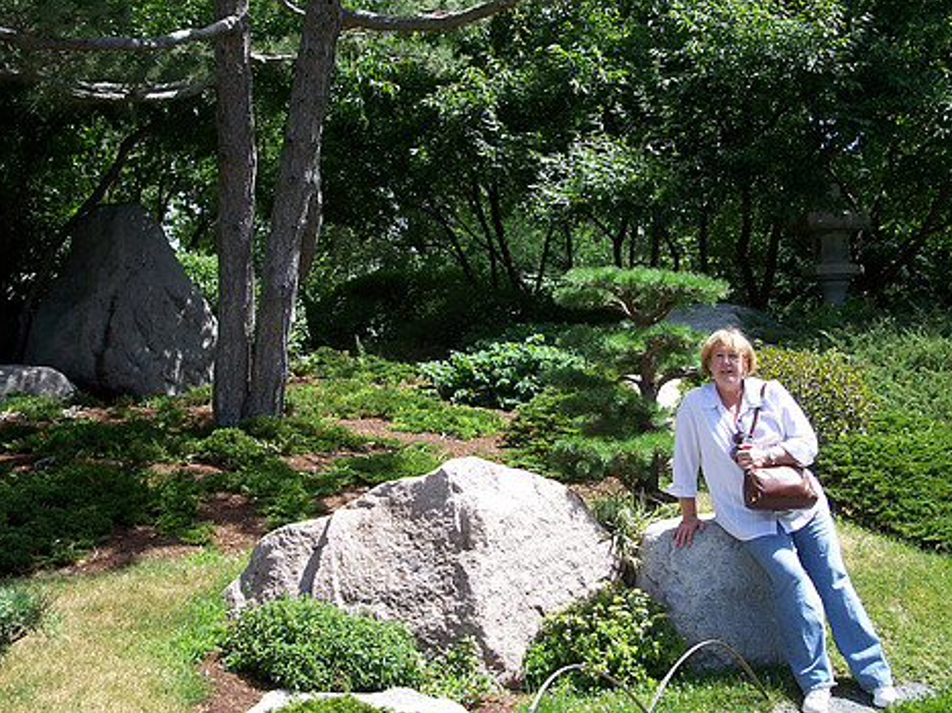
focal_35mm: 46
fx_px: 1265
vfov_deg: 31.5
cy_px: 372
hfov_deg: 41.2
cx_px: 501
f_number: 2.8
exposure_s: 1/400
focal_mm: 7.8
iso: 64
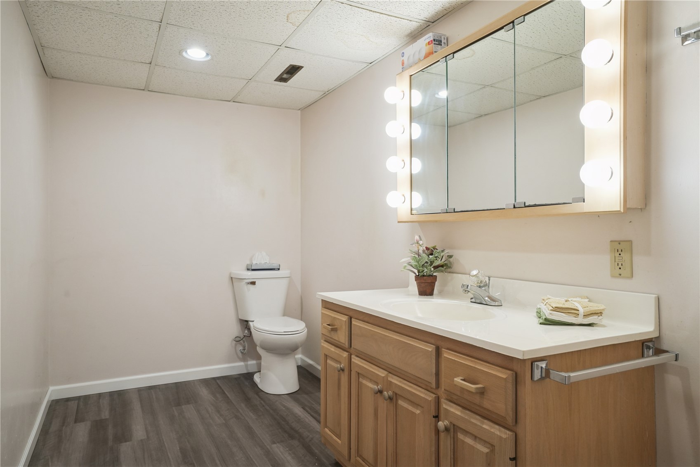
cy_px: 234
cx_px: 350
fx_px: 467
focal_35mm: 24
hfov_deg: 73.7
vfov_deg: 53.1
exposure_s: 1/25
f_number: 9
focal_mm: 24
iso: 500
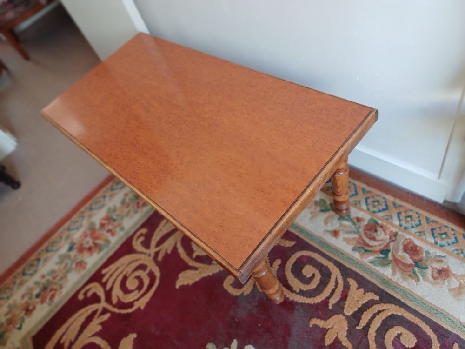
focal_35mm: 25
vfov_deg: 54.9
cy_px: 174
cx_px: 232
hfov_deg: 69.4
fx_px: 336
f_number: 1.8
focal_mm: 4.65
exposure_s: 1/50
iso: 400
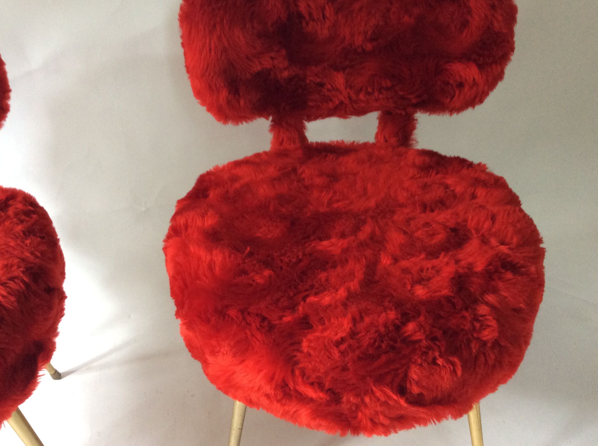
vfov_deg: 40.6
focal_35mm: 35
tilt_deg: -35.7
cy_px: 203
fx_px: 604
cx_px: 293
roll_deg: +3.4
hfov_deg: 52.7
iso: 160
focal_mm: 3.3
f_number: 2.4
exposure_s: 1/25
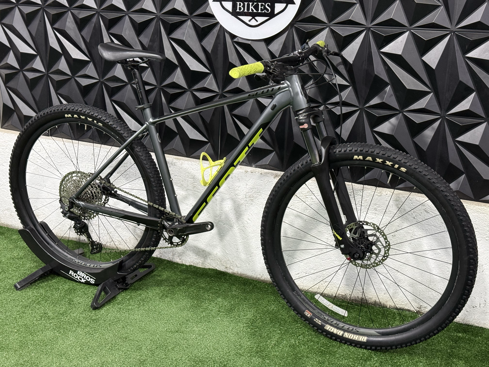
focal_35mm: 48
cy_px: 184
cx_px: 244
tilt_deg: -16.8
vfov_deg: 30.3
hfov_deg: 39.7
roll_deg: -2.7
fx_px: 678
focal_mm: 6.76
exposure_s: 1/60
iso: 200
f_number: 1.78
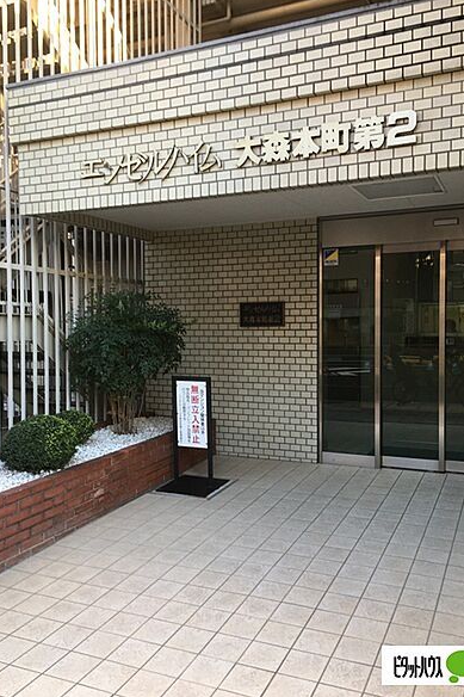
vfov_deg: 60.3
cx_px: 245
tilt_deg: -1.7
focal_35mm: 31
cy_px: 351
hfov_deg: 42.3
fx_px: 600
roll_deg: +1.5
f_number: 2.2
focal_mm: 4.15
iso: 25
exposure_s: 1/60
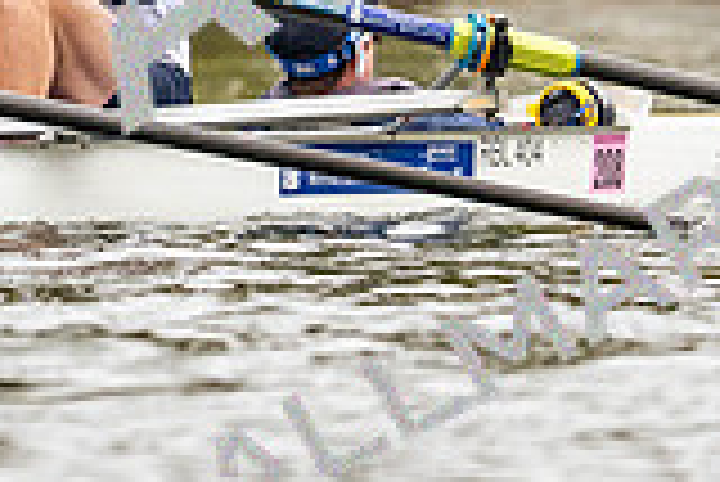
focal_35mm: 2170
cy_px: -293
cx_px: -288
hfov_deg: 0.9
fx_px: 43438
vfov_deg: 0.6
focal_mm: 400
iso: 1000
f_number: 4.5
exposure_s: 1/2500
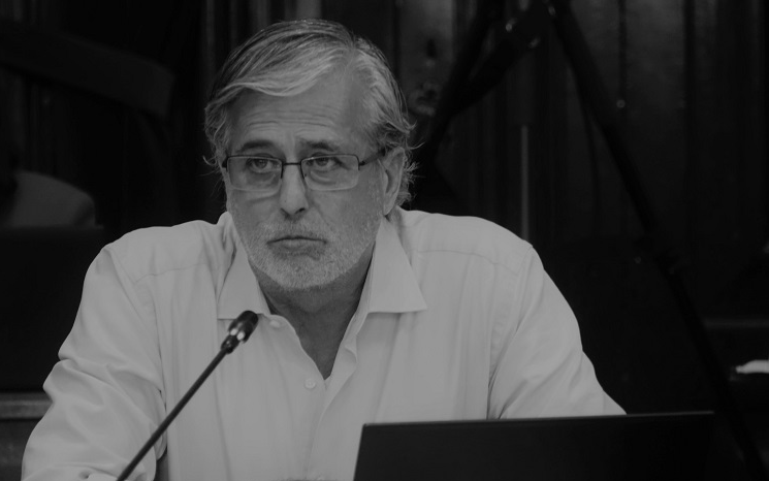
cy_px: 249
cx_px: 384
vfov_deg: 6.4
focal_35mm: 205
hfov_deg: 10.2
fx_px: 4297
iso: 800
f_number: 2.8
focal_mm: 73.3
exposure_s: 1/100
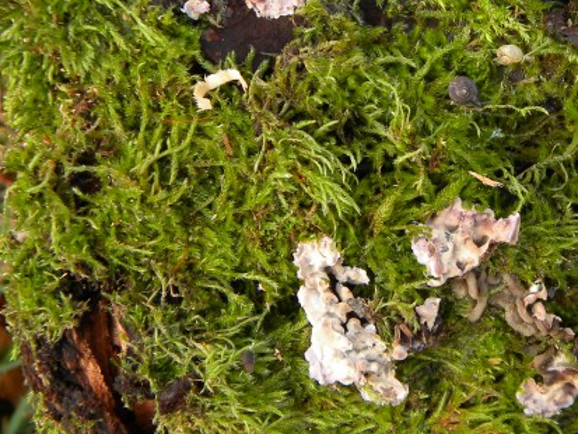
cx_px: 520
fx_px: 1854
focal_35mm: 111
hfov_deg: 17.5
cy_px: 175
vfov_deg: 13.3
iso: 85
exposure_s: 1/59.7
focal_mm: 10.1
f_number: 4.1
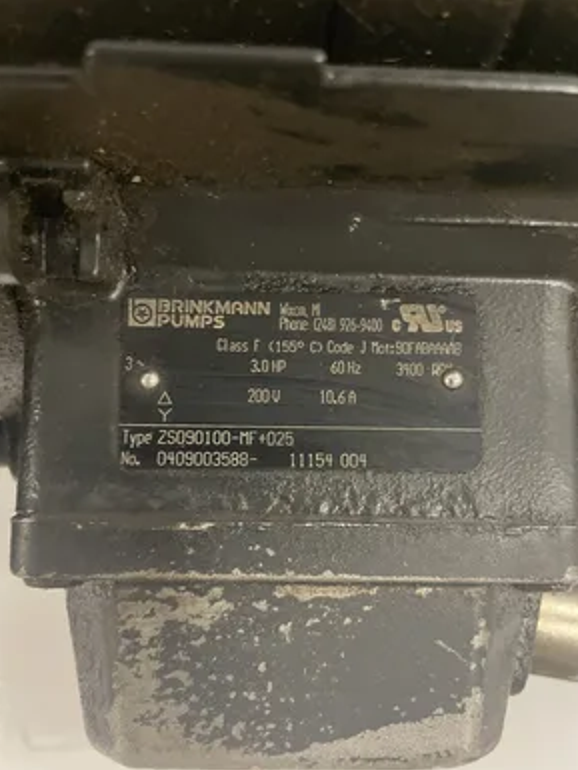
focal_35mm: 27
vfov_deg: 65.3
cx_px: 292
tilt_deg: -77.8
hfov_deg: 51.4
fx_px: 601
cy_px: 398
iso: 800
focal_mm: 4.2
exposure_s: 1/30
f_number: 1.6
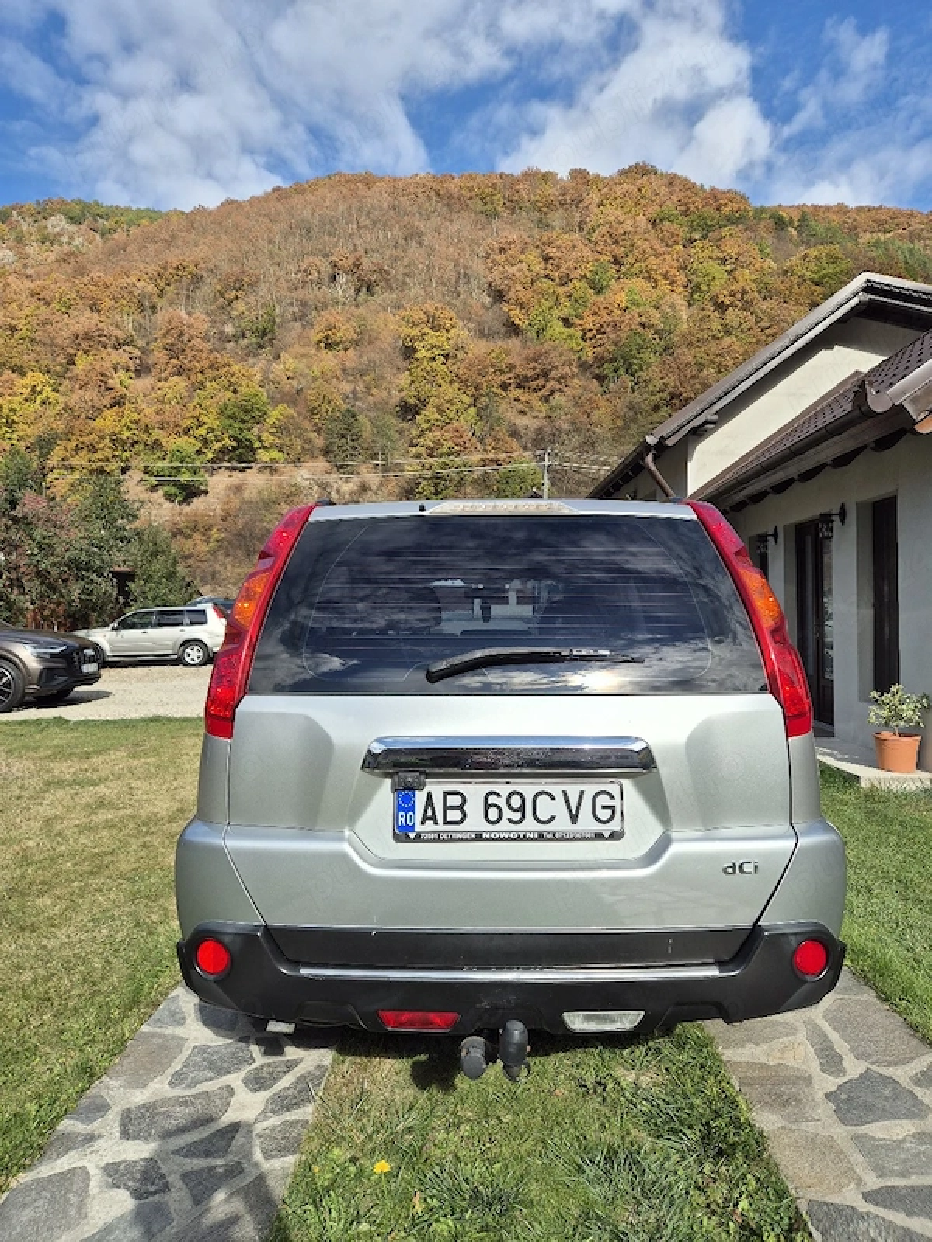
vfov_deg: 73.9
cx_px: 466
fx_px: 826
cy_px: 621
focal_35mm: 23
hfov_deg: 58.9
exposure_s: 1/2000
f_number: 1.8
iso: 25
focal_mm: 5.4
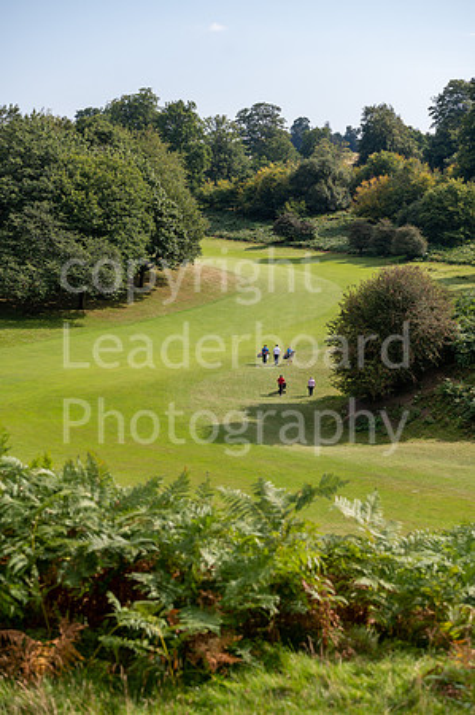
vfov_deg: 28.9
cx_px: 238
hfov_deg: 19.4
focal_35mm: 70
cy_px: 358
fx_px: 1389
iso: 200
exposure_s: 1/1250
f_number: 5
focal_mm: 70
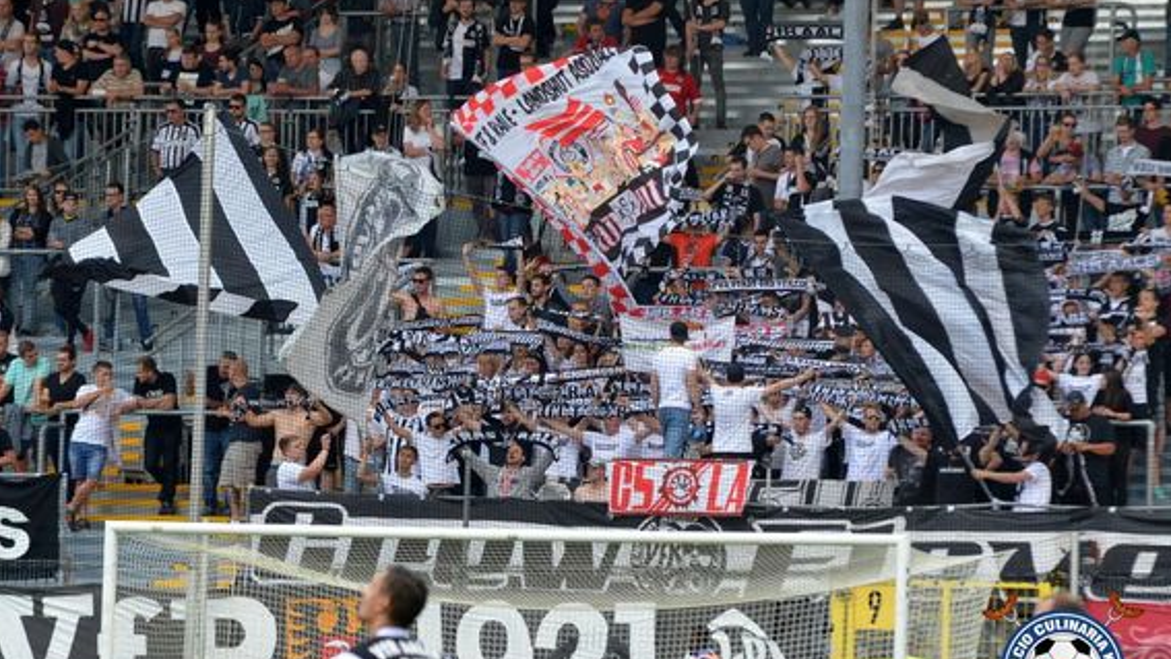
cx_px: 587
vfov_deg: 3.9
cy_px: 381
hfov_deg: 6.9
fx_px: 9781
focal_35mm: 315
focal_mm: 200
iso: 2000
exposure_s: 1/2000
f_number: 7.1
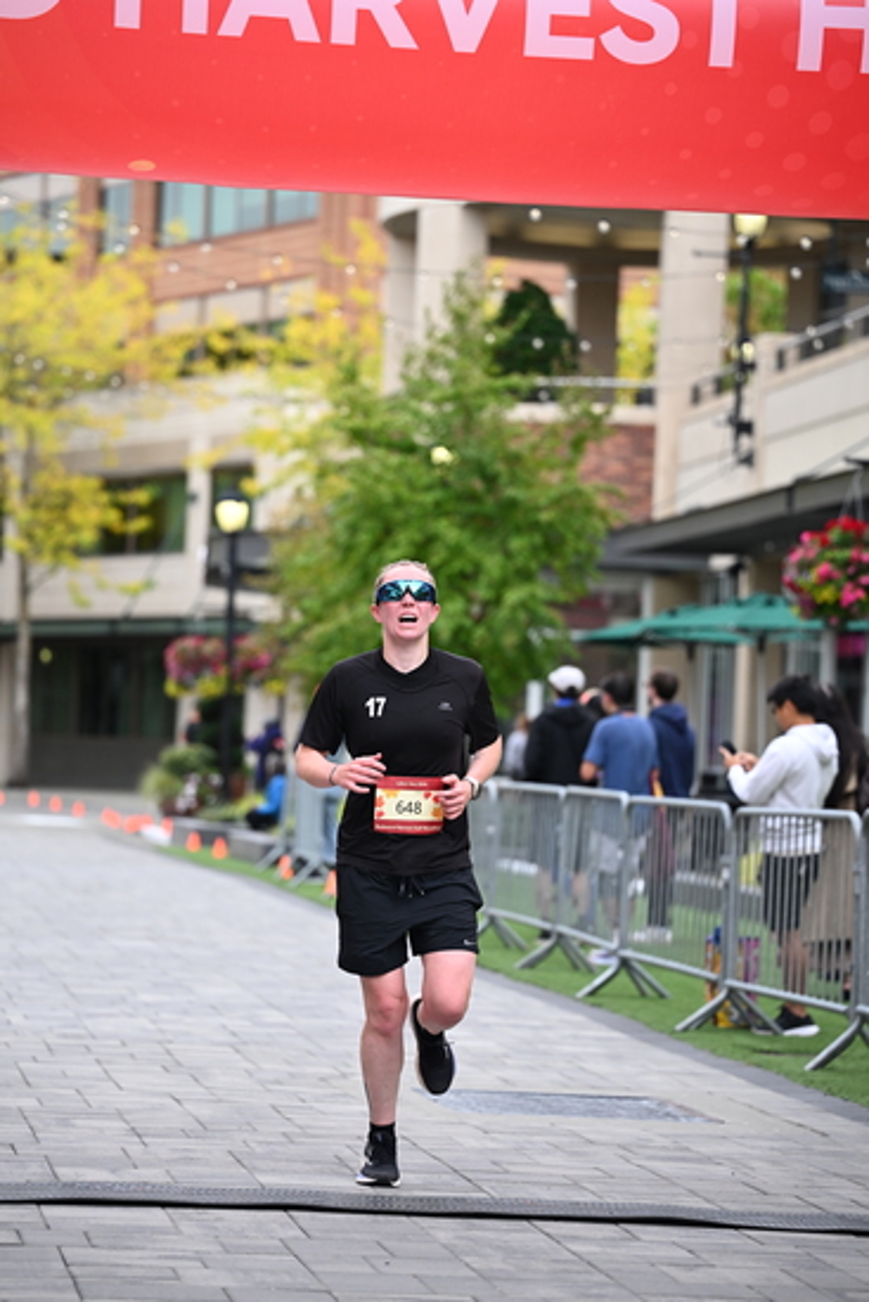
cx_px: 434
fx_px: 3799
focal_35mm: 105
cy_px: 651
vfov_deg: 19.5
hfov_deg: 13.0
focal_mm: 105
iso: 640
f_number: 2.8
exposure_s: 1/2000
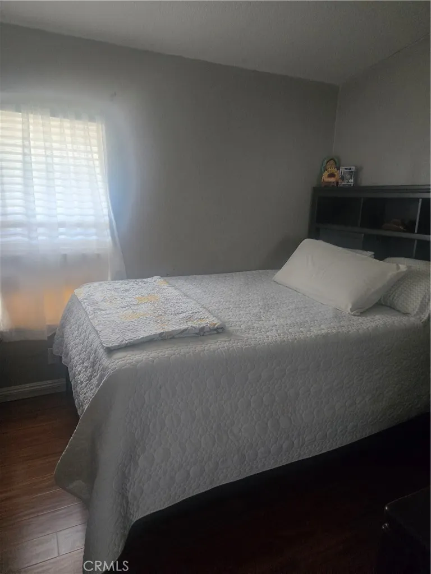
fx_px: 382
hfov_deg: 58.9
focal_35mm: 23
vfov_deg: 73.9
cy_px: 287
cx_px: 216
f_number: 1.8
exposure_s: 1/120
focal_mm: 5.4
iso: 640
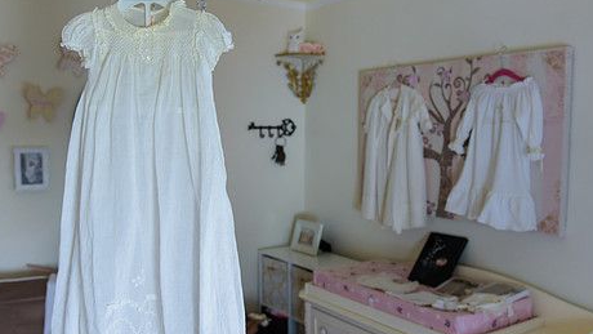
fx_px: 582
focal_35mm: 37
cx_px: 281
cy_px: 181
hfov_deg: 54.0
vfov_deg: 32.0
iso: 1000
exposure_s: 1/200
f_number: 3.2
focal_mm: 28
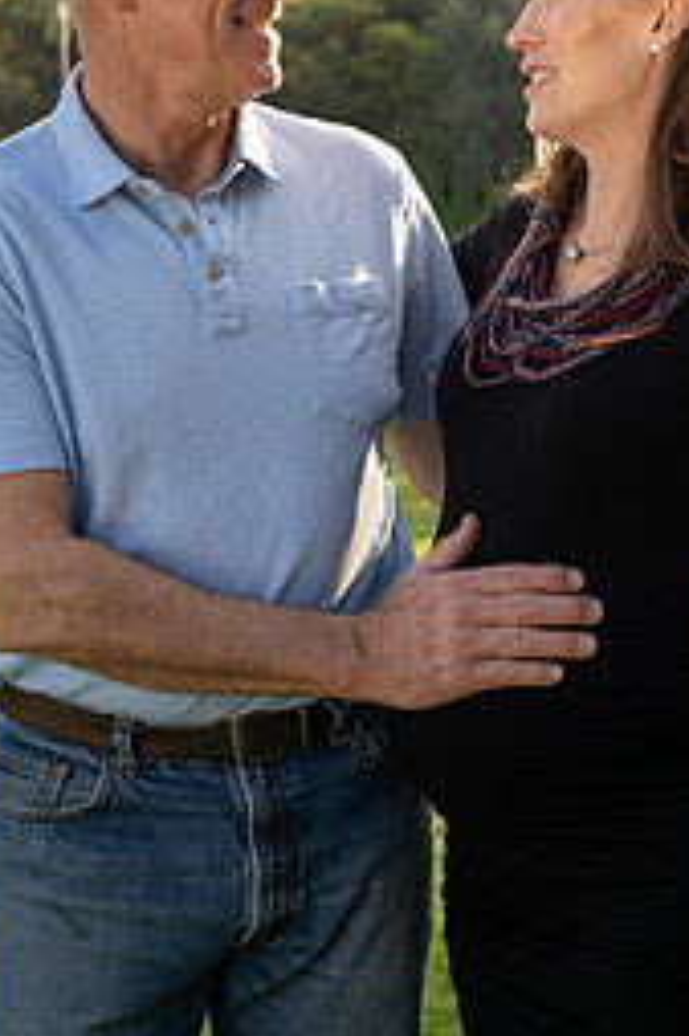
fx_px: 2041
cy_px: 392
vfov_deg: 28.4
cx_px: 245
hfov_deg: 19.1
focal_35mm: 71
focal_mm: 40
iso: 125
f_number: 4.5
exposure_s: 1/250
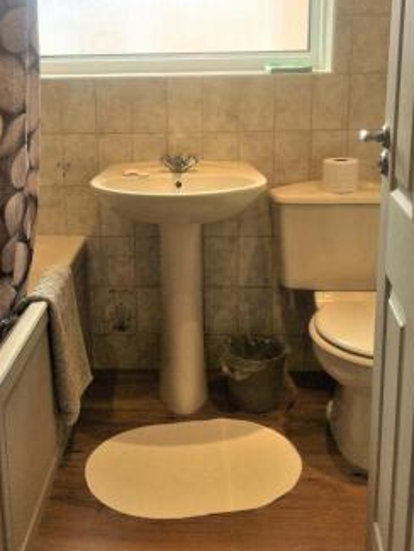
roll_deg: +2.5
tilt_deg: -11.2
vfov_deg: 47.1
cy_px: 187
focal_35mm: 39
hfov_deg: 36.6
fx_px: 622
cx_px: 156
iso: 50
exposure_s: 1/100
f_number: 2.2
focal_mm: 4.15
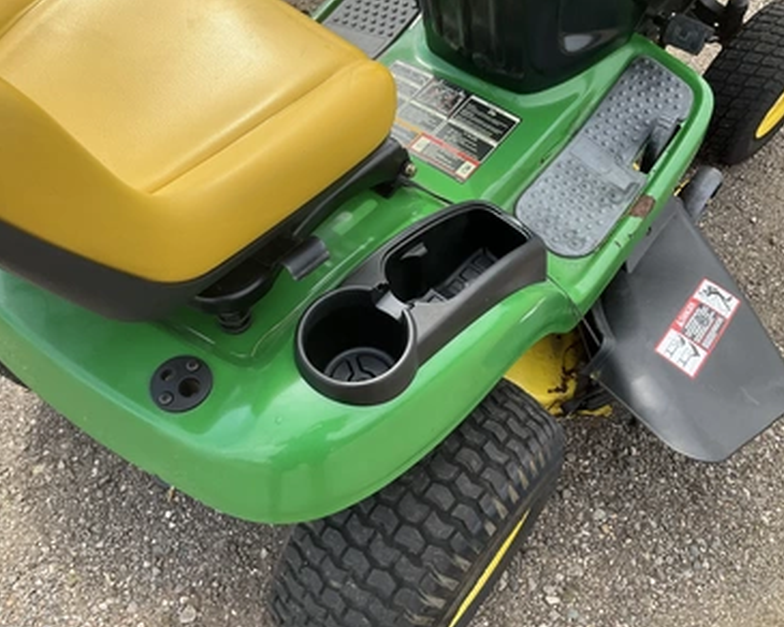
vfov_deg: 47.1
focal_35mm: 31
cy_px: 320
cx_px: 393
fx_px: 719
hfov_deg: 57.2
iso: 25
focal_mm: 3
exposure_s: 1/509
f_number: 1.8
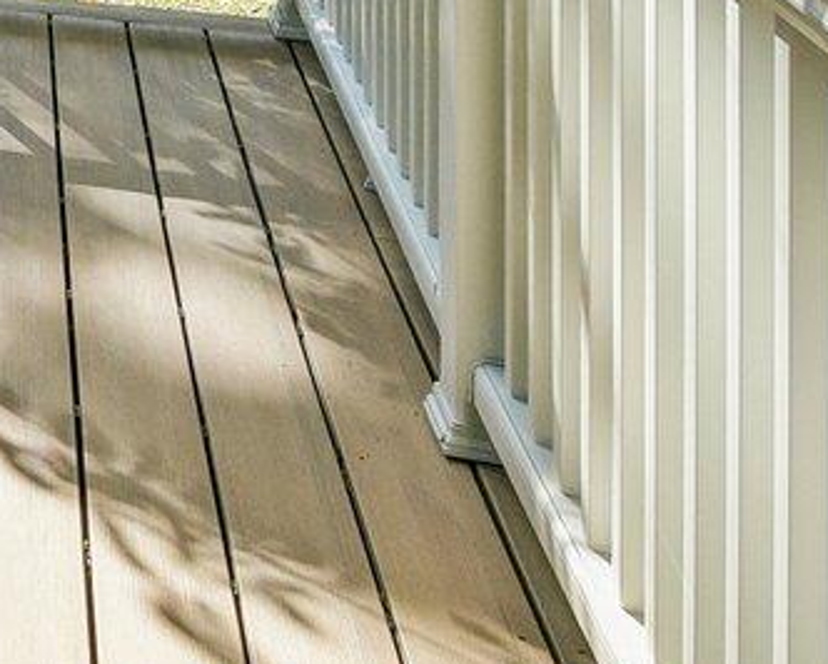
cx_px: -1140
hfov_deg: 14.9
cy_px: -513
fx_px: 1986
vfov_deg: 16.2
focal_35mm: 81
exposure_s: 1/320
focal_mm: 14
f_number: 8
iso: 400
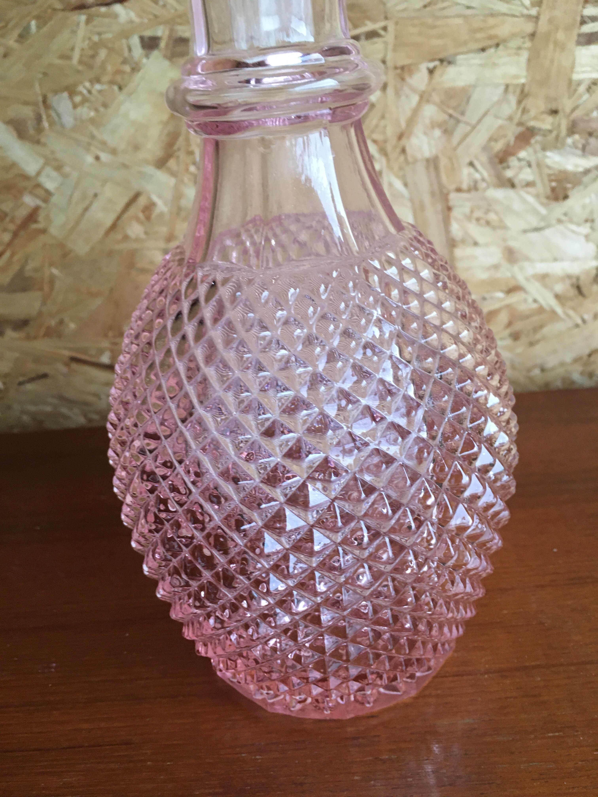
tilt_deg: -26.1
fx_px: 668
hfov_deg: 48.2
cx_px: 299
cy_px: 398
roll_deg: +6.1
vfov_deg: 61.7
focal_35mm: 29
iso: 160
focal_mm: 4.15
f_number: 2.2
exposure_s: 1/33
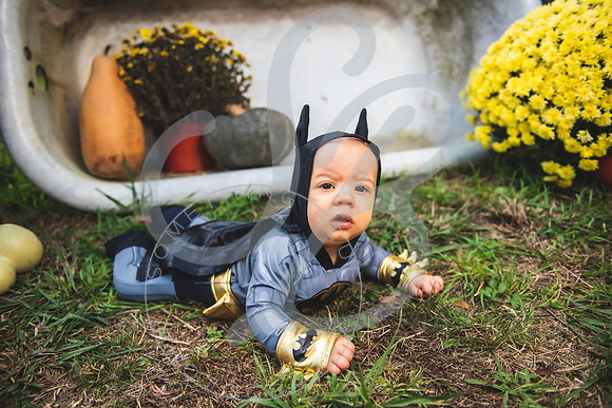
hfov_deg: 67.4
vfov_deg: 48.0
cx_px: 306
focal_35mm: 27
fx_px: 459
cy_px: 204
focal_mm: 27
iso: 320
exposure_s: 1/1250
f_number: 2.8
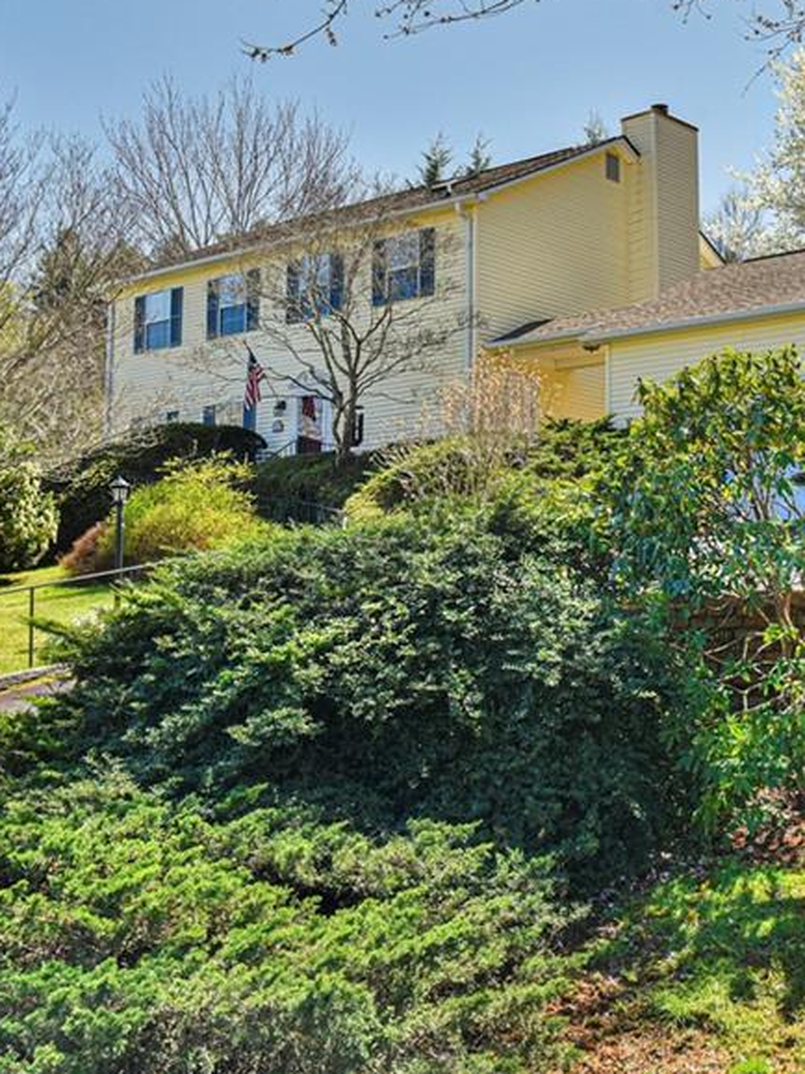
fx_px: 1582
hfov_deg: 28.3
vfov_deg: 37.4
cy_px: 457
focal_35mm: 51
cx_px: 569
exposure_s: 1/250
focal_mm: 30
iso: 1600
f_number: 8
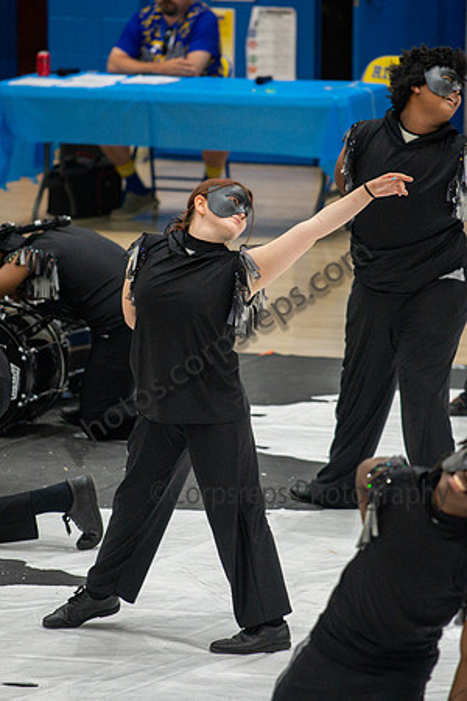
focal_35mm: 331
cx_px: 232
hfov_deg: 4.1
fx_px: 6445
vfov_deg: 6.2
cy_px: 314
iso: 5000
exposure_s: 1/500
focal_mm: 200
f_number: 4
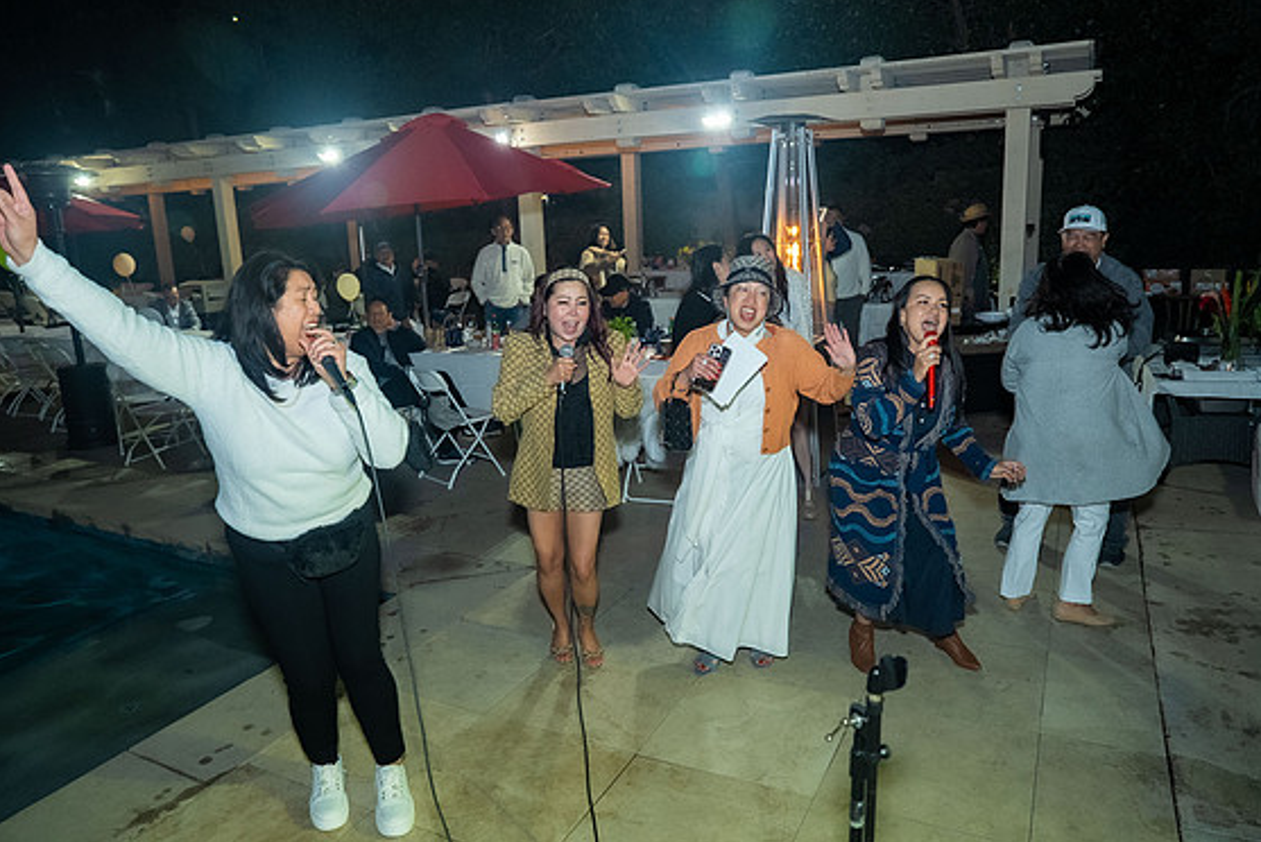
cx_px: 618
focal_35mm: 25
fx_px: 876
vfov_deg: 51.3
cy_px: 429
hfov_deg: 71.5
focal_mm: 24
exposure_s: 1/160
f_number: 3.2
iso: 1000
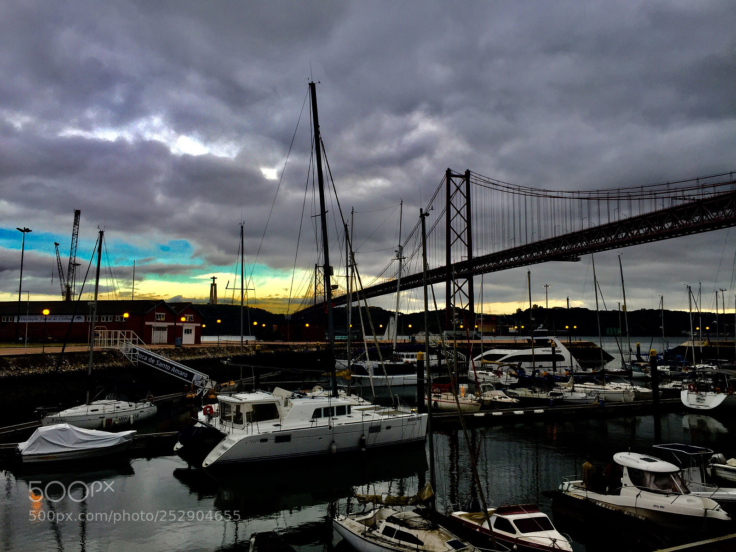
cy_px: 276
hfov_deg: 61.7
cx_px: 368
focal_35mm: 29
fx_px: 617
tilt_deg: +6.8
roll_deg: -1.7
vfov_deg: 48.2
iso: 32
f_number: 2.2
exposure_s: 1/131
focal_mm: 4.15
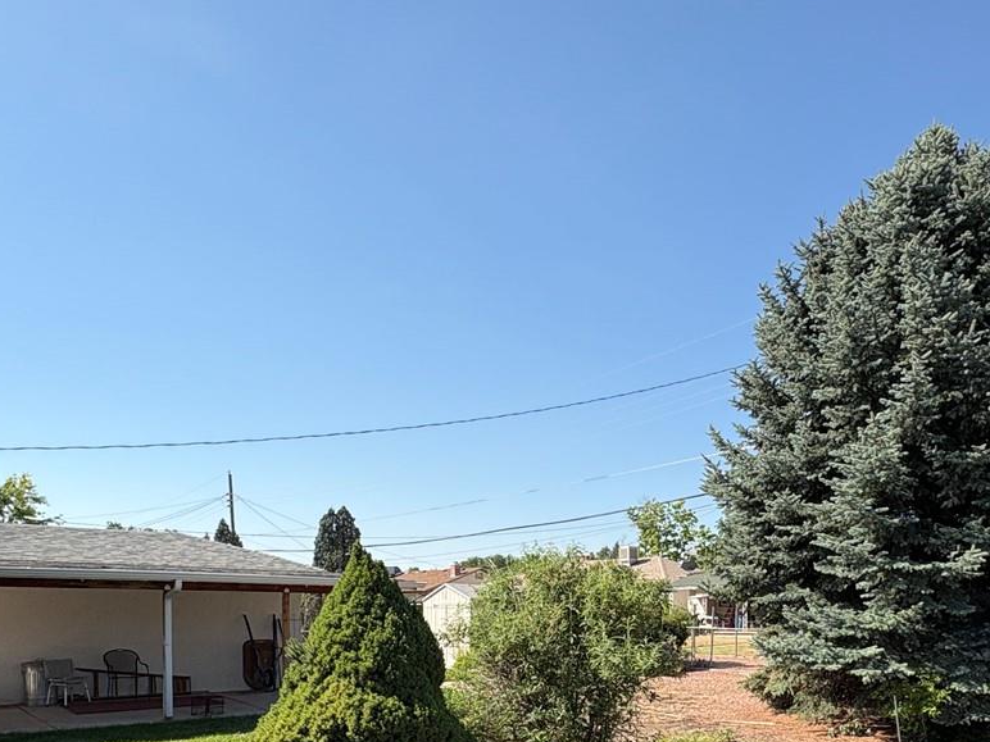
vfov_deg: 45.0
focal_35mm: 29
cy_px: 625
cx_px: 601
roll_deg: +0.6
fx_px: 829
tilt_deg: -0.9
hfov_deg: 61.1
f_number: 2.2
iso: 40
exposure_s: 1/1477
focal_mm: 2.22
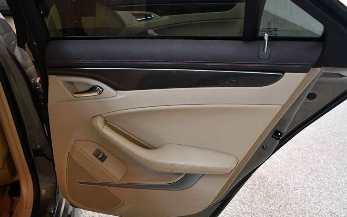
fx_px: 350
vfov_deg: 34.4
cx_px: 173
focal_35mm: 37
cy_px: 110
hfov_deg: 52.8
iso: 3200
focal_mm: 24
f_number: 3.8
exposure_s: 1/125
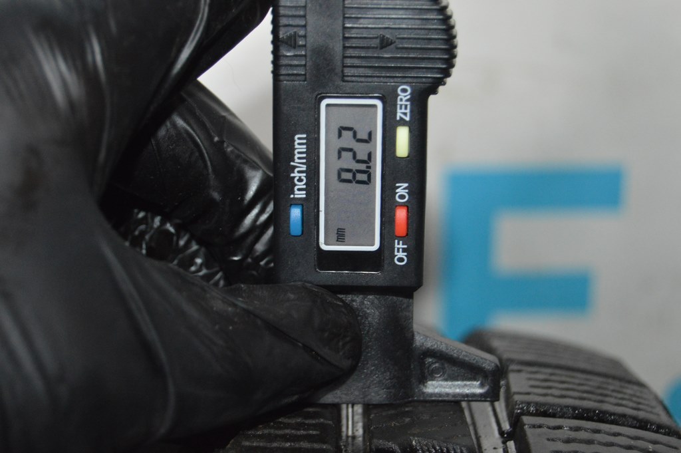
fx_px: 1559
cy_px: 226
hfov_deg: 24.6
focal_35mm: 82
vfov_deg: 16.5
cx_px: 340
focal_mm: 55
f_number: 5.6
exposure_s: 1/60
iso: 2500
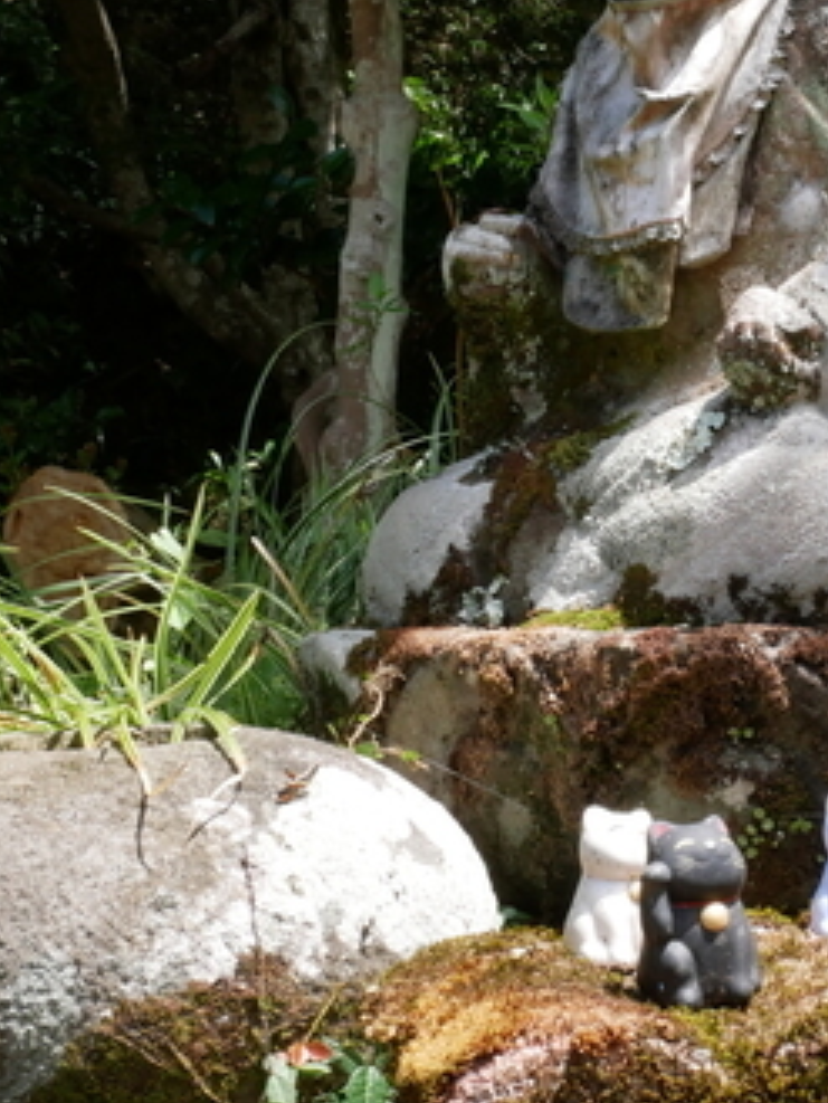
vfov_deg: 31.2
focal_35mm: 62
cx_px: 743
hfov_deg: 23.1
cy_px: 513
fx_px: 1976
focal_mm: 17
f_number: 18
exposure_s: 1/60
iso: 400
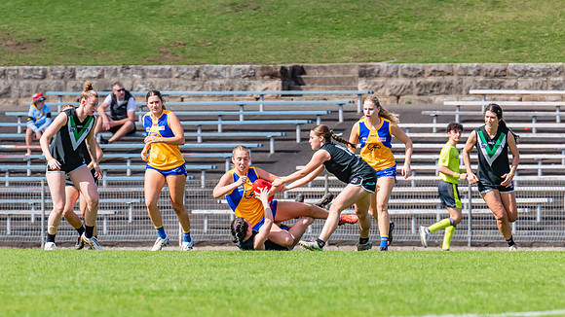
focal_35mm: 634
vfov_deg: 1.9
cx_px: 252
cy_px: 203
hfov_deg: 3.4
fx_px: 9504
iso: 800
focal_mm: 420
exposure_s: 1/1600
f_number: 8
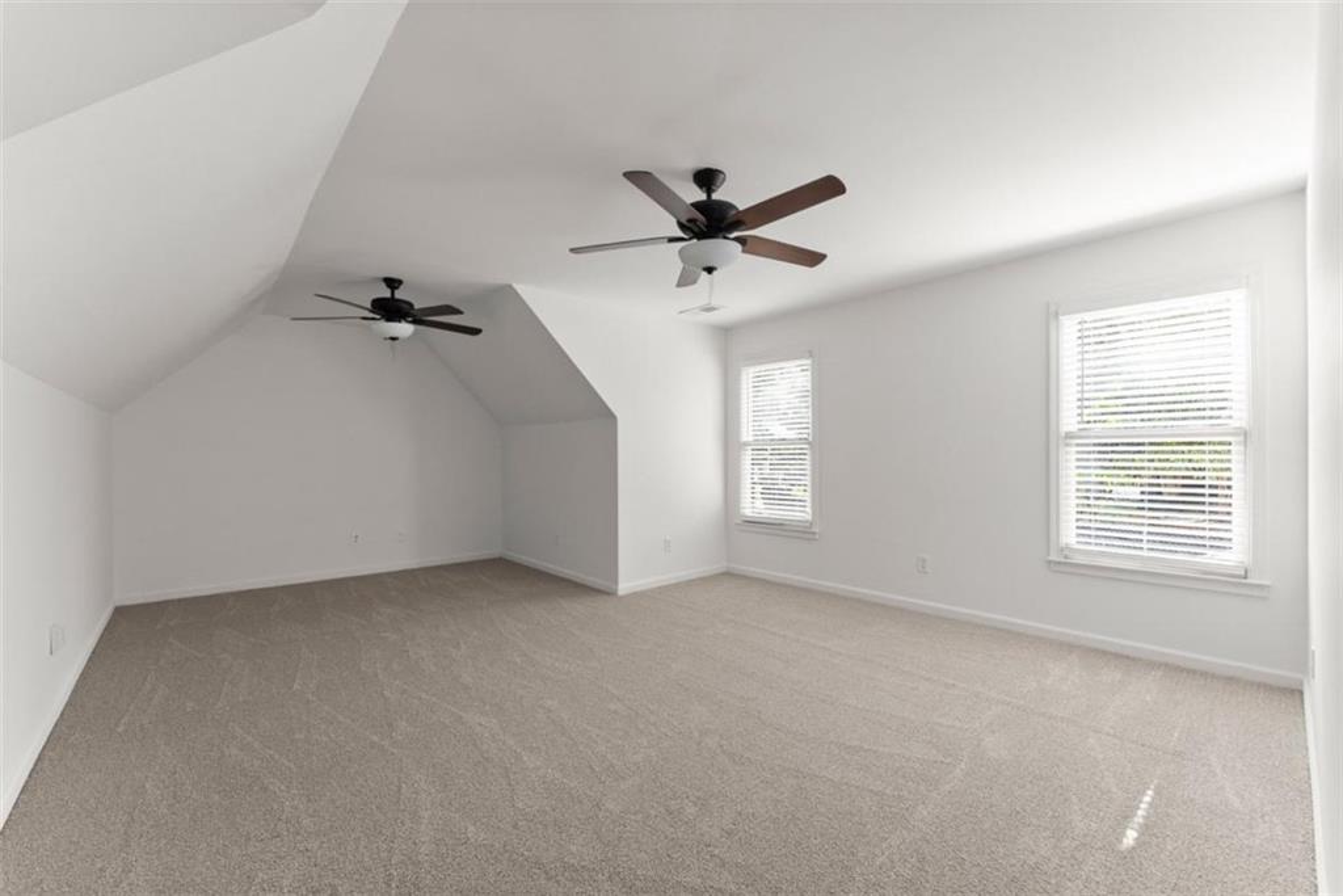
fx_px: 522
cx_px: 672
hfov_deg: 104.2
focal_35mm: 14
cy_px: 448
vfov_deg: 81.2
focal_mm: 14
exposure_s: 1/6
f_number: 7.1
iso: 800
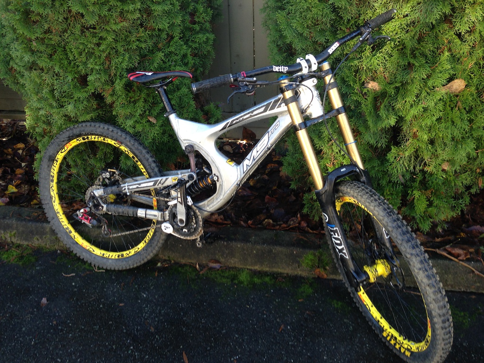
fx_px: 461
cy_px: 182
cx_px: 242
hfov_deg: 55.4
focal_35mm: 33
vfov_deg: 42.9
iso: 50
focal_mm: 4.12
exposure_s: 1/60
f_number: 2.4
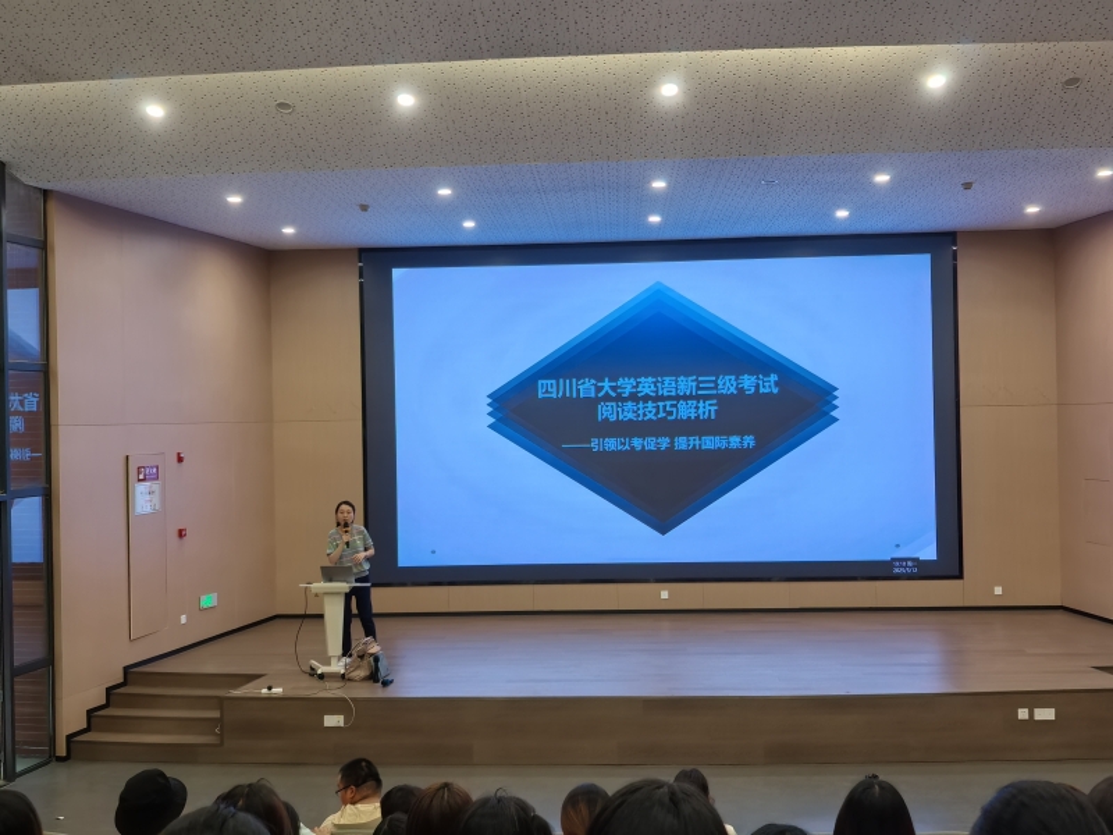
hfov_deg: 49.0
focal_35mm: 38
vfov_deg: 37.7
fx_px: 1222
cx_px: 556
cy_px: 418
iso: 80
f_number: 1.4
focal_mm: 5.75
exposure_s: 1/60
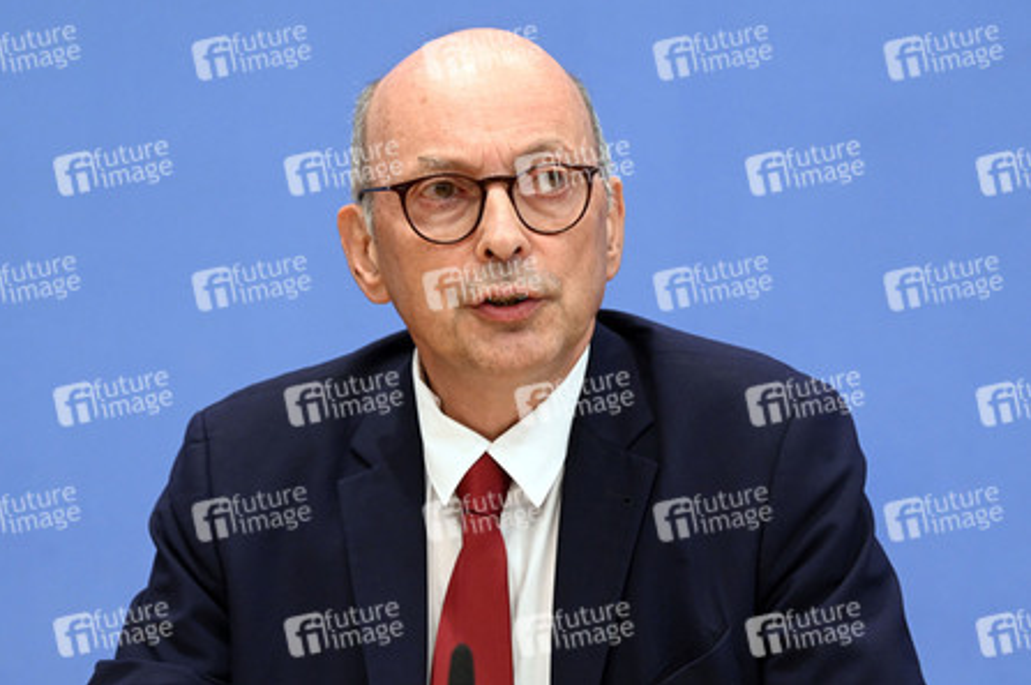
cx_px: 513
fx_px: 3032
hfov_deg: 19.3
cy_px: 341
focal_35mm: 106
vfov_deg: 12.9
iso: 5000
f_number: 5.6
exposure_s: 1/500
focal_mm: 105
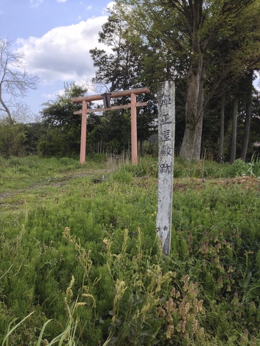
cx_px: 130
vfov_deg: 55.4
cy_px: 173
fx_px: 330
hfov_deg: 42.9
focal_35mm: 33
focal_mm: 4.13
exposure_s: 1/531
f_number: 2.4
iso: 50
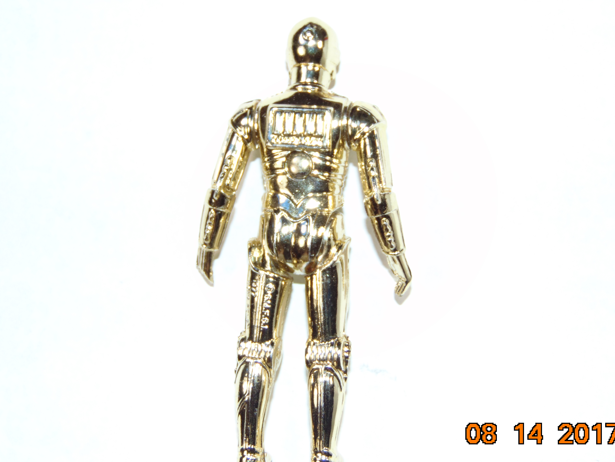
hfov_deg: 33.2
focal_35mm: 58
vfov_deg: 25.2
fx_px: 1030
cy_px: 222
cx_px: 305
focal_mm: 9
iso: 80
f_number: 3.5
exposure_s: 1/250
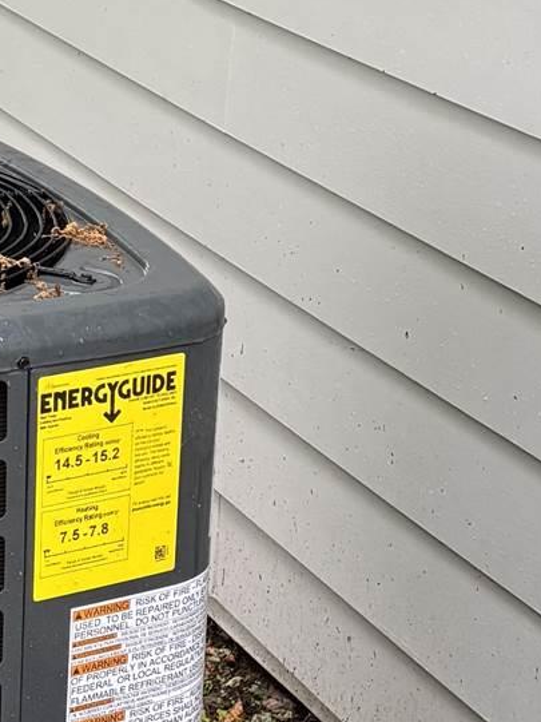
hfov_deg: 13.3
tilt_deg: -23.5
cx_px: 85
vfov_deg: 17.7
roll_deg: -0.2
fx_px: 2313
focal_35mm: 111
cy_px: 465
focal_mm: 5.96
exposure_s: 1/114
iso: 125
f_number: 1.6
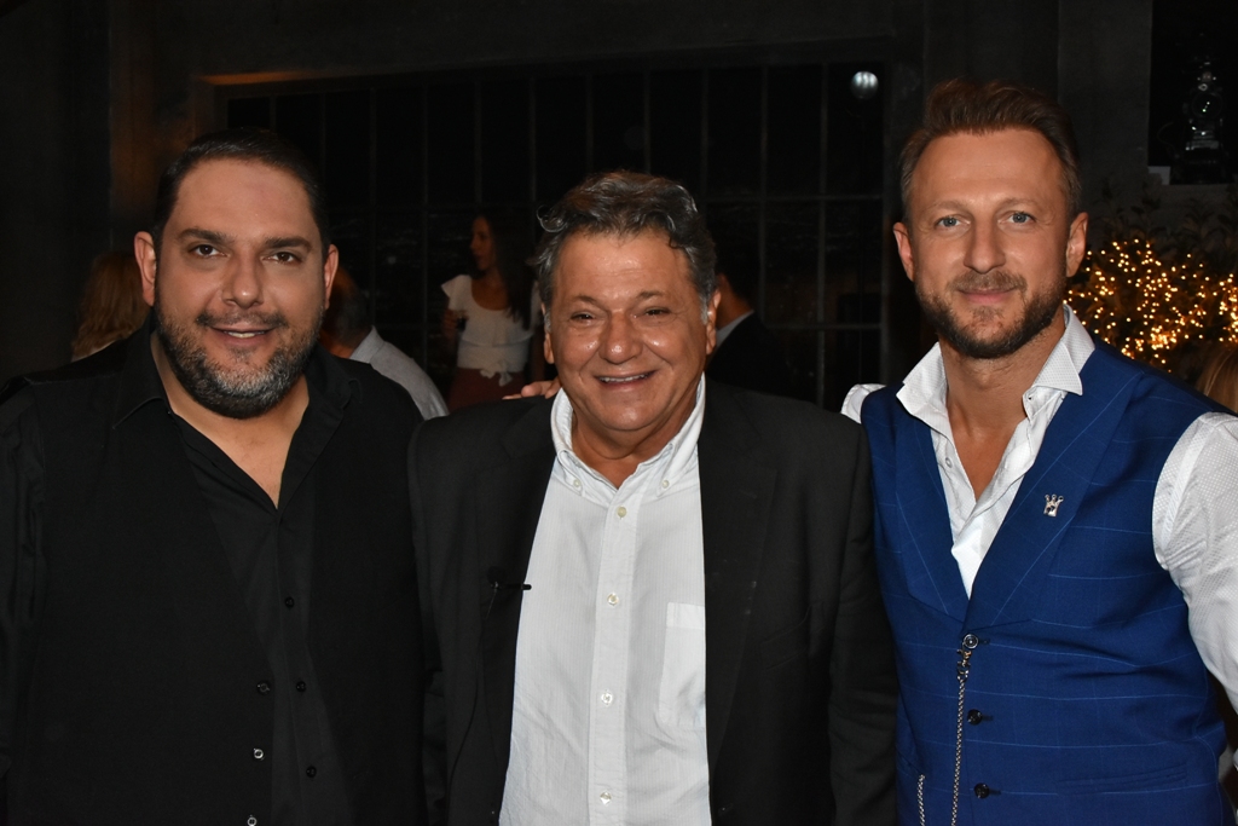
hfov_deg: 43.6
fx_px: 1548
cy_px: 413
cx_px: 619
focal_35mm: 45
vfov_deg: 29.9
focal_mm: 30
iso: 1600
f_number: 8
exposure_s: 1/90
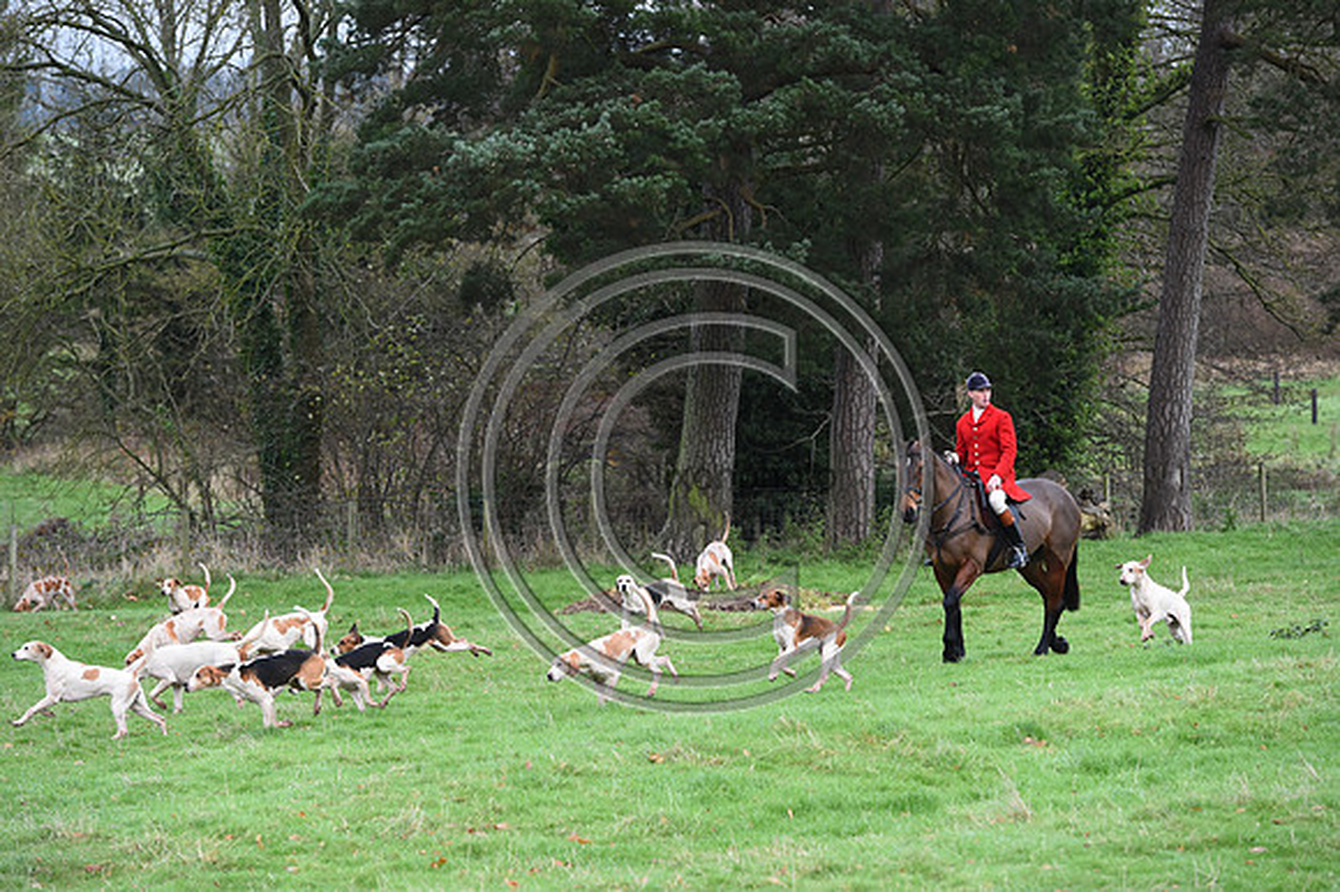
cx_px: 670
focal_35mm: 165
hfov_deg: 12.5
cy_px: 446
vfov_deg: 8.3
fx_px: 6138
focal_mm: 165
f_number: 5.6
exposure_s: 1/1000
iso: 2000
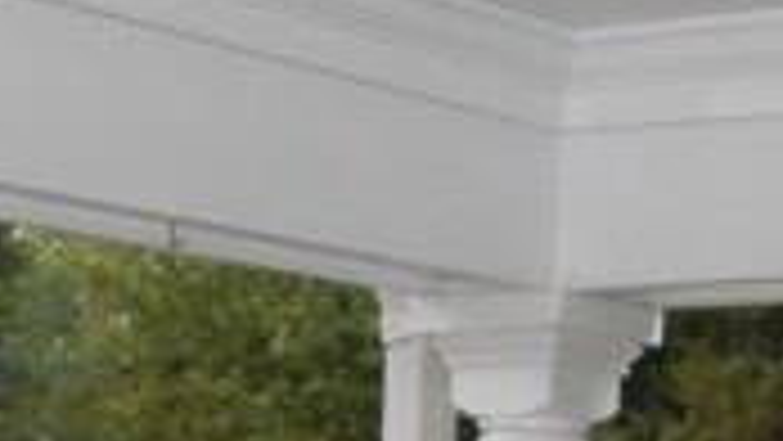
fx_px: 3157
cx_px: 500
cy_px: 842
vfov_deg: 7.7
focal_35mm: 152
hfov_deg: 14.1
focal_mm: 6.3
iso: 200
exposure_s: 1/60
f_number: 3.1
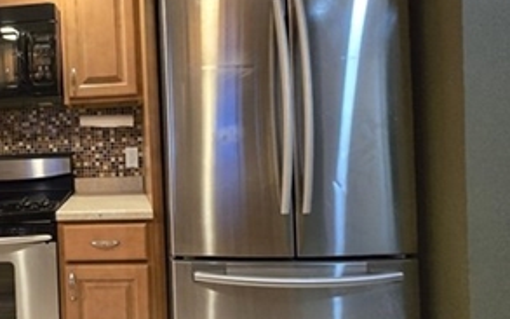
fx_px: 334
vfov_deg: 51.0
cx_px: 84
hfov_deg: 66.1
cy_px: 146
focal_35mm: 24
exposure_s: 1/60
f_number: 2.2
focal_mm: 2.2
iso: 1000
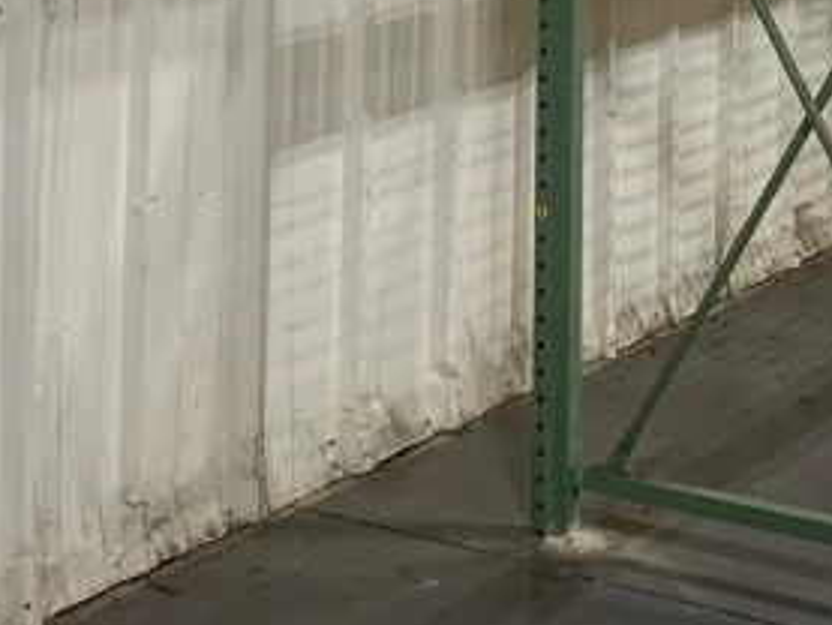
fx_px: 2284
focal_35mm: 95
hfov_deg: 20.3
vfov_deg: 14.2
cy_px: -421
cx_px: 734
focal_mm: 4.25
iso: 200
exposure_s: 1/60
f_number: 1.8
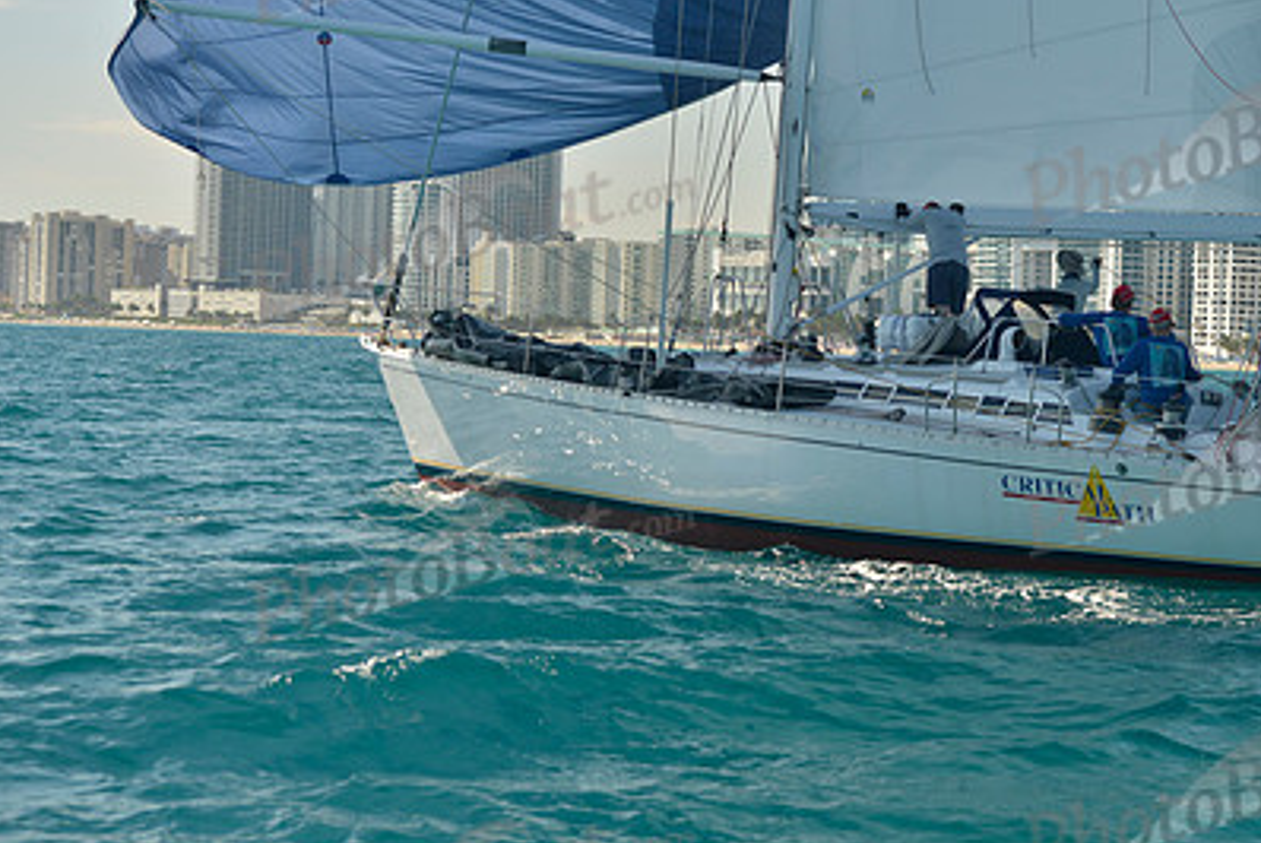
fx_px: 3575
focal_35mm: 102
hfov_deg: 19.9
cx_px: 862
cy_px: 353
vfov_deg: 13.4
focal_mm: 70
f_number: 4.5
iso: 200
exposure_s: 1/800
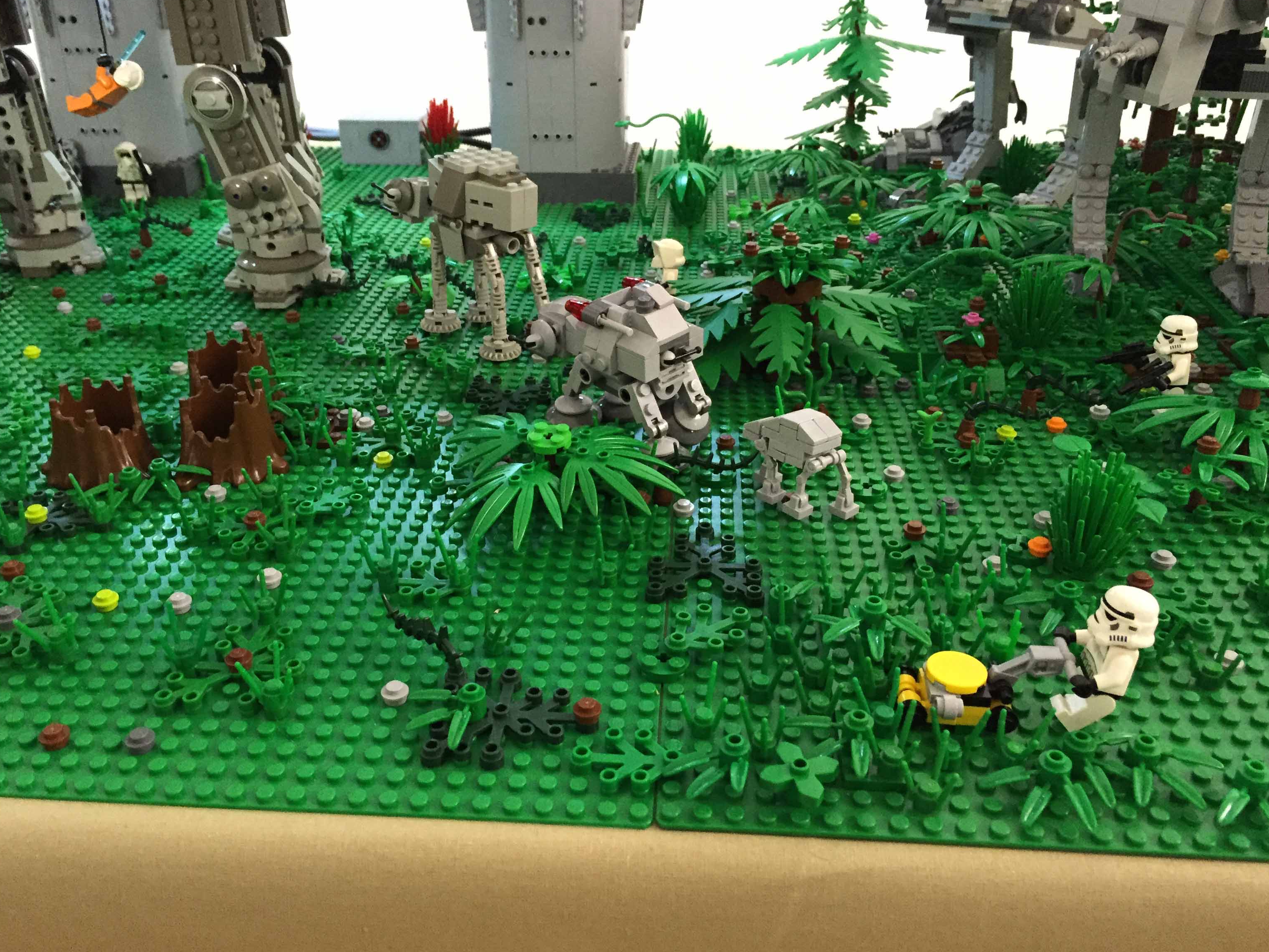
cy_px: 463
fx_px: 1136
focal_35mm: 31
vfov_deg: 45.4
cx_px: 600
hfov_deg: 58.3
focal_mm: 4.15
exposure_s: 1/30
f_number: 2.2
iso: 250
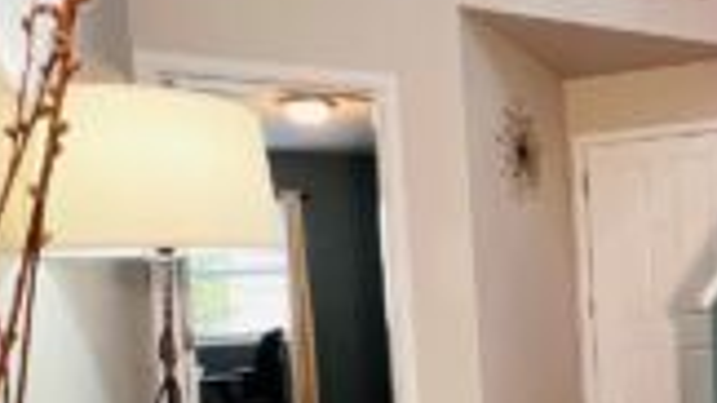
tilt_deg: -1.5
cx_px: 633
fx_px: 665
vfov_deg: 32.9
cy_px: 310
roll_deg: +3.4
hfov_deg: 50.8
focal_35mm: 35
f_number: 1.8
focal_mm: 1.57
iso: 250
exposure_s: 1/60
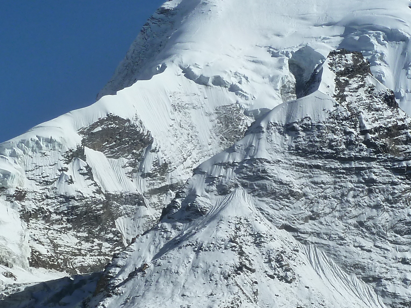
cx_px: 283
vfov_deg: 10.9
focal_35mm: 136
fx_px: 1615
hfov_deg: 14.5
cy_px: 202
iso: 125
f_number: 5.6
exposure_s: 1/800
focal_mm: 8.5
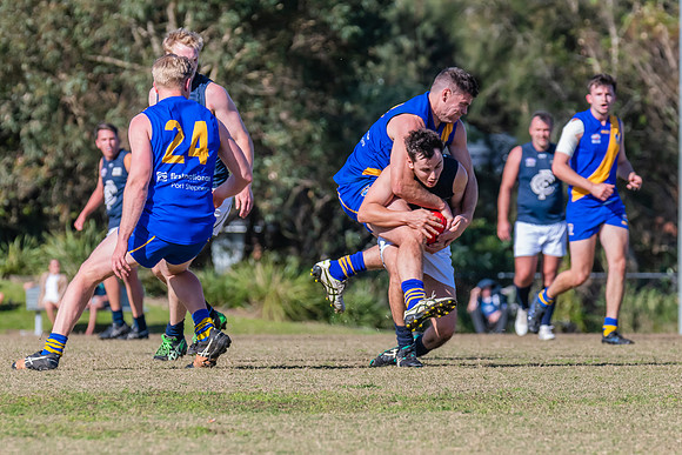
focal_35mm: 376
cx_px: 277
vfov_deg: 3.7
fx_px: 7130
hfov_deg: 5.5
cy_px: 232
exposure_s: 1/2000
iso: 800
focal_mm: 250
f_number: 7.1
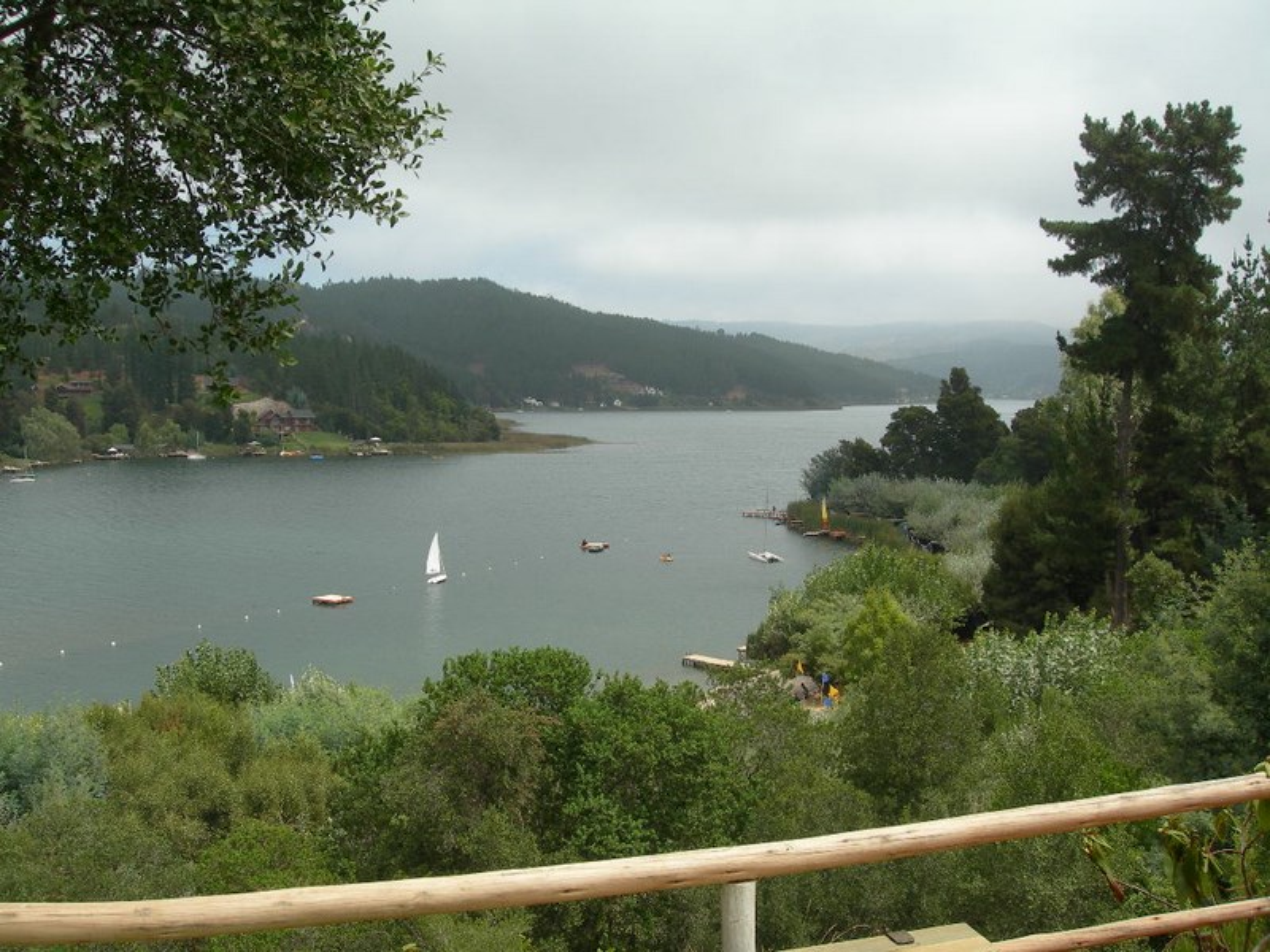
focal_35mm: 38
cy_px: 476
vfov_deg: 37.7
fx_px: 1394
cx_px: 635
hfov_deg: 49.0
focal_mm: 7.8
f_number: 4.8
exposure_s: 1/467
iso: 50
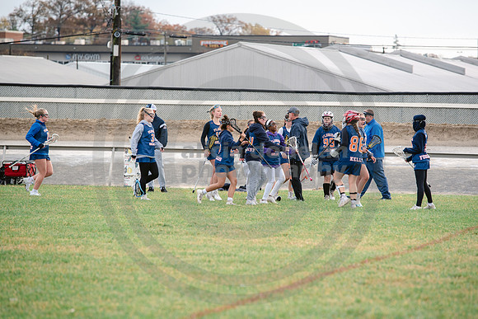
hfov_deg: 10.1
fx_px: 2698
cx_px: 239
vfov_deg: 6.8
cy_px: 160
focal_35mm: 203
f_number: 4
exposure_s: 1/1000
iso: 400
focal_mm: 200
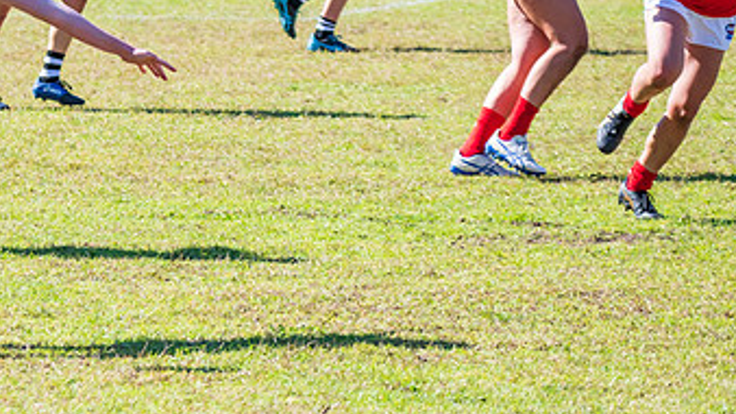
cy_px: 85
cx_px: 39
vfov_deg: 4.0
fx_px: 5971
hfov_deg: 7.0
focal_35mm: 306
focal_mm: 150
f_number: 7.1
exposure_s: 1/2000
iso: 800
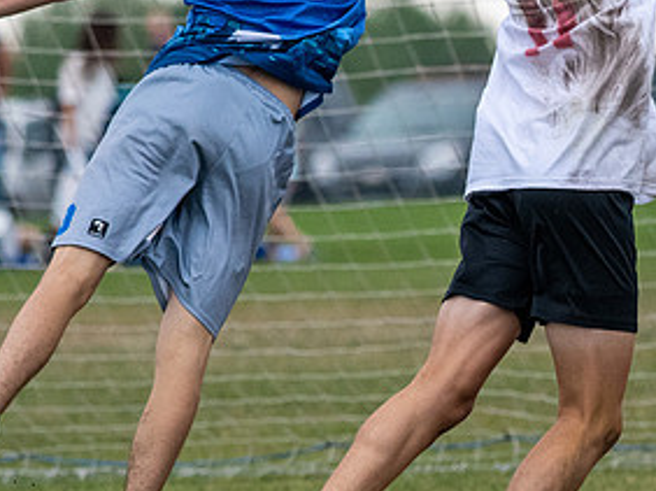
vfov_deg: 1.2
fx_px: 23062
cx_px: 724
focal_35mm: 1218
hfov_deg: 1.6
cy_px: 310
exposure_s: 1/2000
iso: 1600
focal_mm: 300
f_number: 5.6
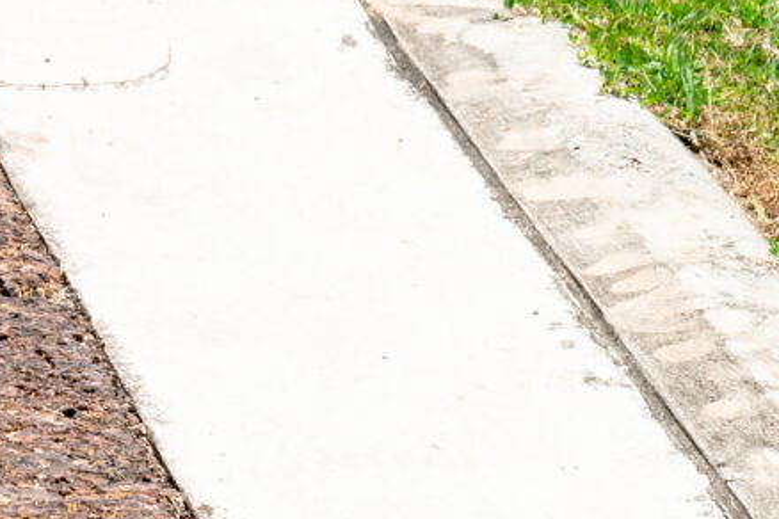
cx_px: -1069
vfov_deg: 3.4
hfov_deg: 4.9
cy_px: -222
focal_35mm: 409
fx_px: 8850
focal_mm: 70
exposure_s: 1/125
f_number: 10
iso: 100
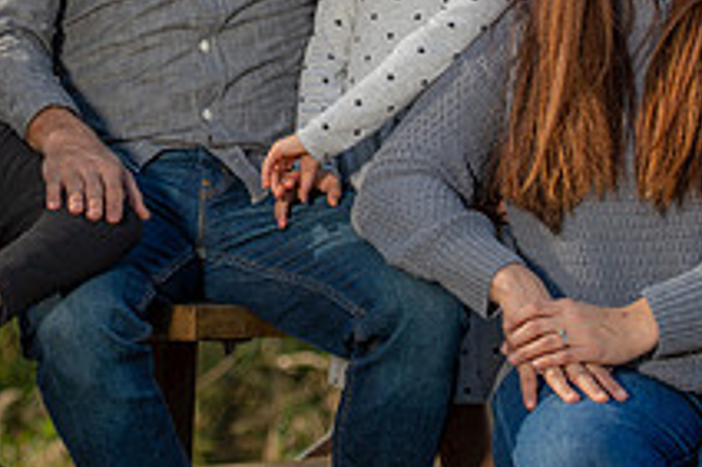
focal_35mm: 235
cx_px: 232
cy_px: 10
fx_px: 4579
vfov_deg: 5.8
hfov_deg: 8.8
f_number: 3.5
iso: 50
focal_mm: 86
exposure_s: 1/250
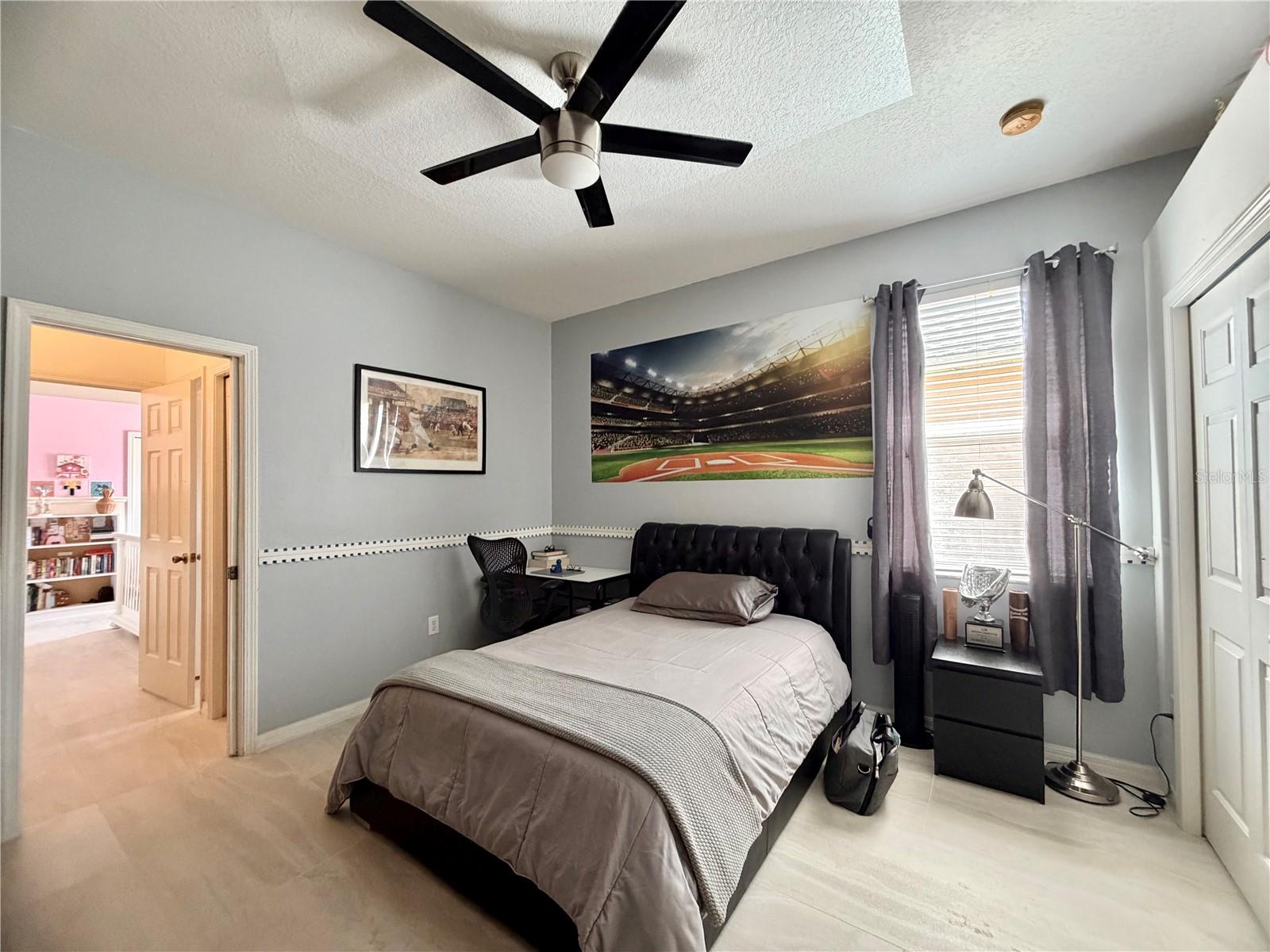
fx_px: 514
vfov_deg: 85.7
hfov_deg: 102.1
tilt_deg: +0.9
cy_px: 476
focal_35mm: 14
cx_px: 635
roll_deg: +0.4
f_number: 2.2
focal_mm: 2.22
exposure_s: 1/90
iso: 320
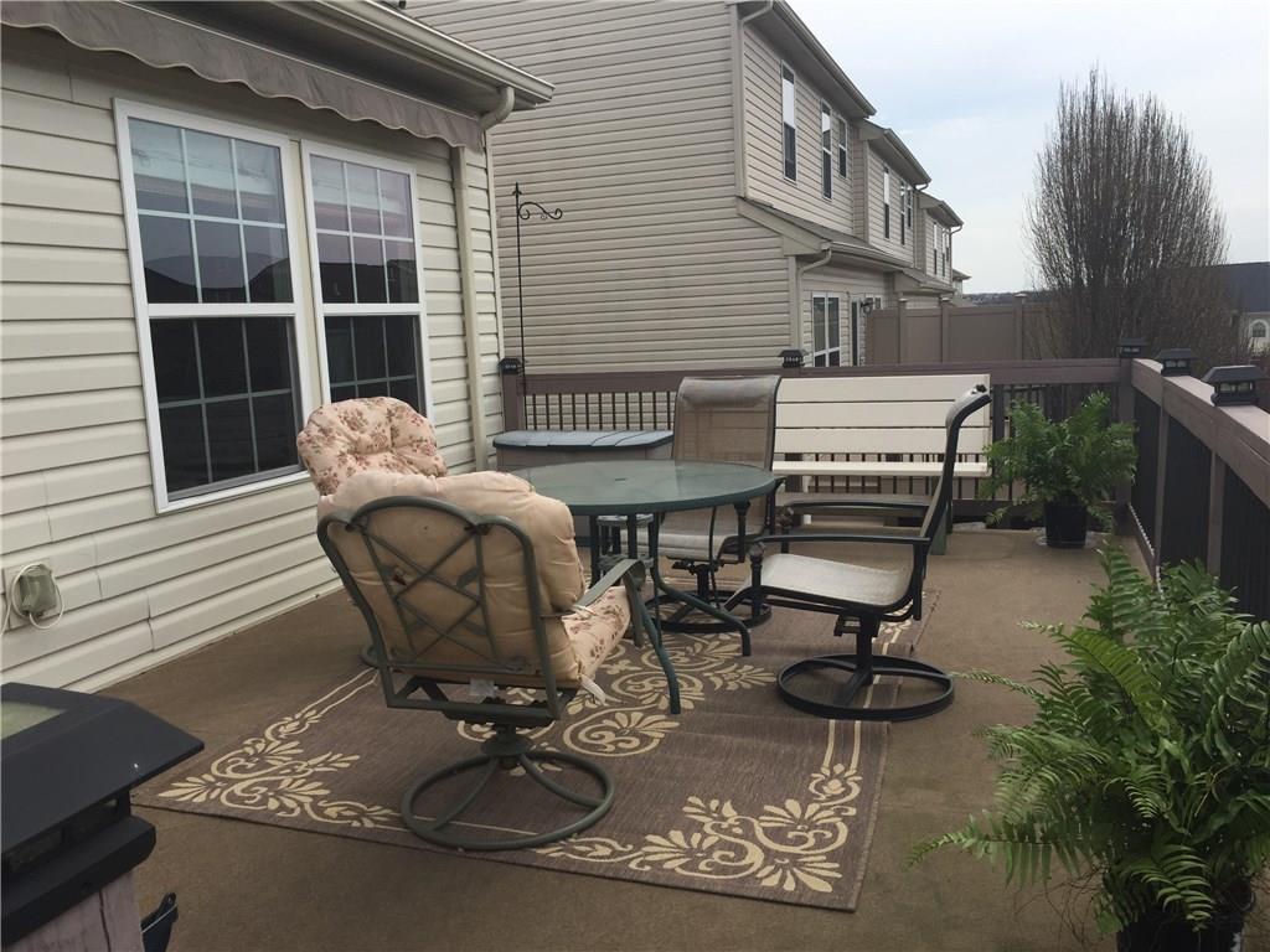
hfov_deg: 61.7
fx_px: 1064
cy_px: 476
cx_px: 635
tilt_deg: -7.1
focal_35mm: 29
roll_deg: +2.7
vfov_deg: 48.2
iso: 32
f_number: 2.2
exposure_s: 1/1582
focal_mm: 4.15
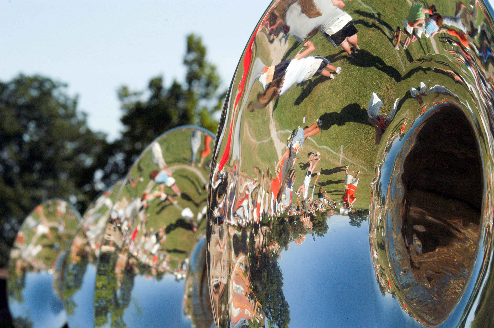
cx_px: 247
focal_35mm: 135
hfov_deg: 15.2
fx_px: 1851
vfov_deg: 10.1
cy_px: 164
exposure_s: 1/1000
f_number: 8
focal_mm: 90
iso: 400
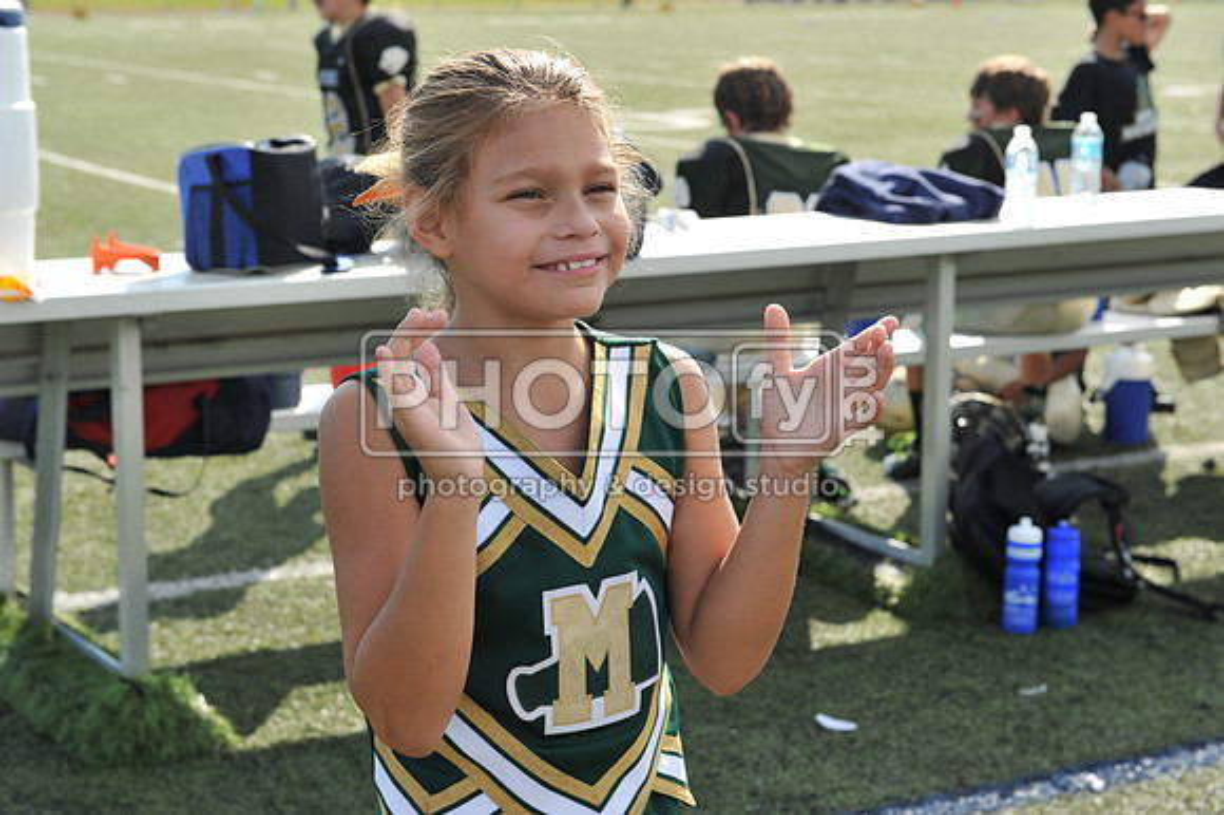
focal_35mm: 70
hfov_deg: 28.9
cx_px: 612
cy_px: 408
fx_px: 2379
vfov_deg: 19.4
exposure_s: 1/200
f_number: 8
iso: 200
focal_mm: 70
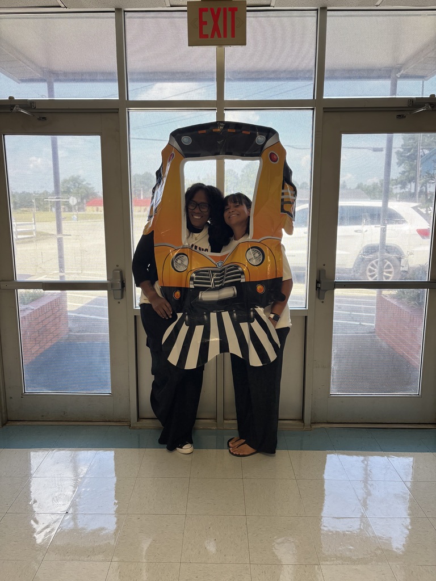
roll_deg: -0.2
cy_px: 290
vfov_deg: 67.3
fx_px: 437
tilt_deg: -8.4
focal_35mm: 26
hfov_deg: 53.1
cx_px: 218
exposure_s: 1/242
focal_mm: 5.96
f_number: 1.6
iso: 80
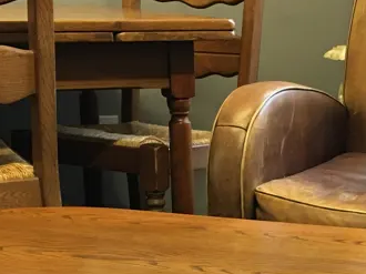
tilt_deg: -21.5
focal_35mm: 90
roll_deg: -2.0
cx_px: 317
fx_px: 951
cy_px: 399
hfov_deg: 21.4
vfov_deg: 15.3
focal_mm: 4.15
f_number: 2.2
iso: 80
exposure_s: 1/17
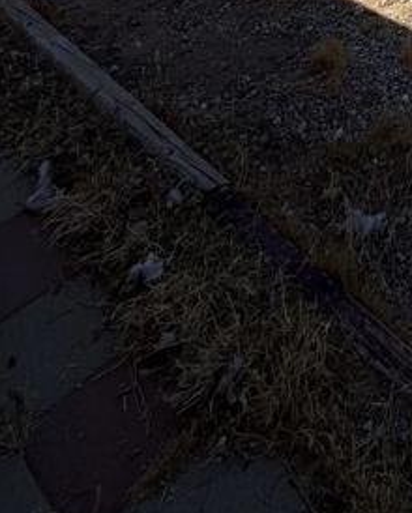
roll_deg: -1.4
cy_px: -397
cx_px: 596
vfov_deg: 22.5
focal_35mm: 51
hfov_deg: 24.2
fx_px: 776
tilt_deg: -1.8
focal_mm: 2.22
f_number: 2.2
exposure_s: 1/1145
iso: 20
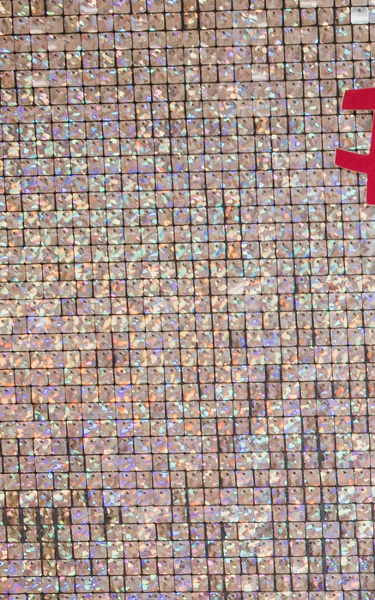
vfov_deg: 13.6
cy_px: 539
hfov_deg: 7.3
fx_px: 2501
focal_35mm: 153
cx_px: 1250
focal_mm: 35
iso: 320
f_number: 4.5
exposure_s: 1/160
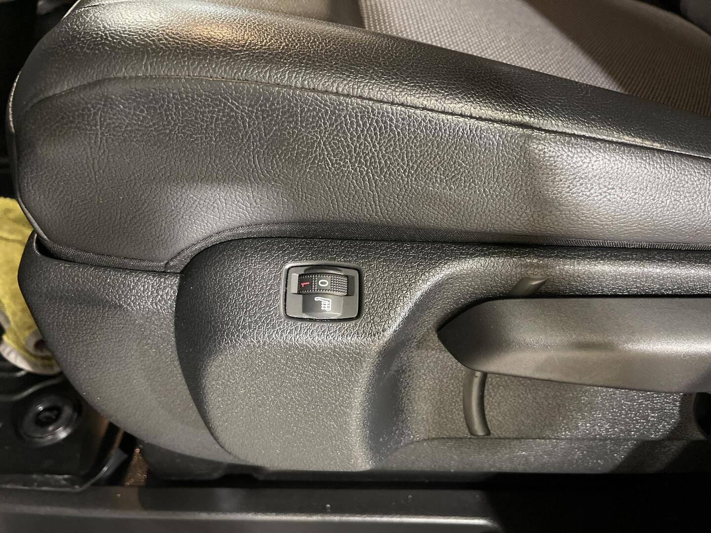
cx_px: 356
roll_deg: -3.7
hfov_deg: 67.3
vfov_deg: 53.1
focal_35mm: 26
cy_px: 266
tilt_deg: -42.6
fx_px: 534
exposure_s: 1/25
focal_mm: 5.1
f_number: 1.6
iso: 640
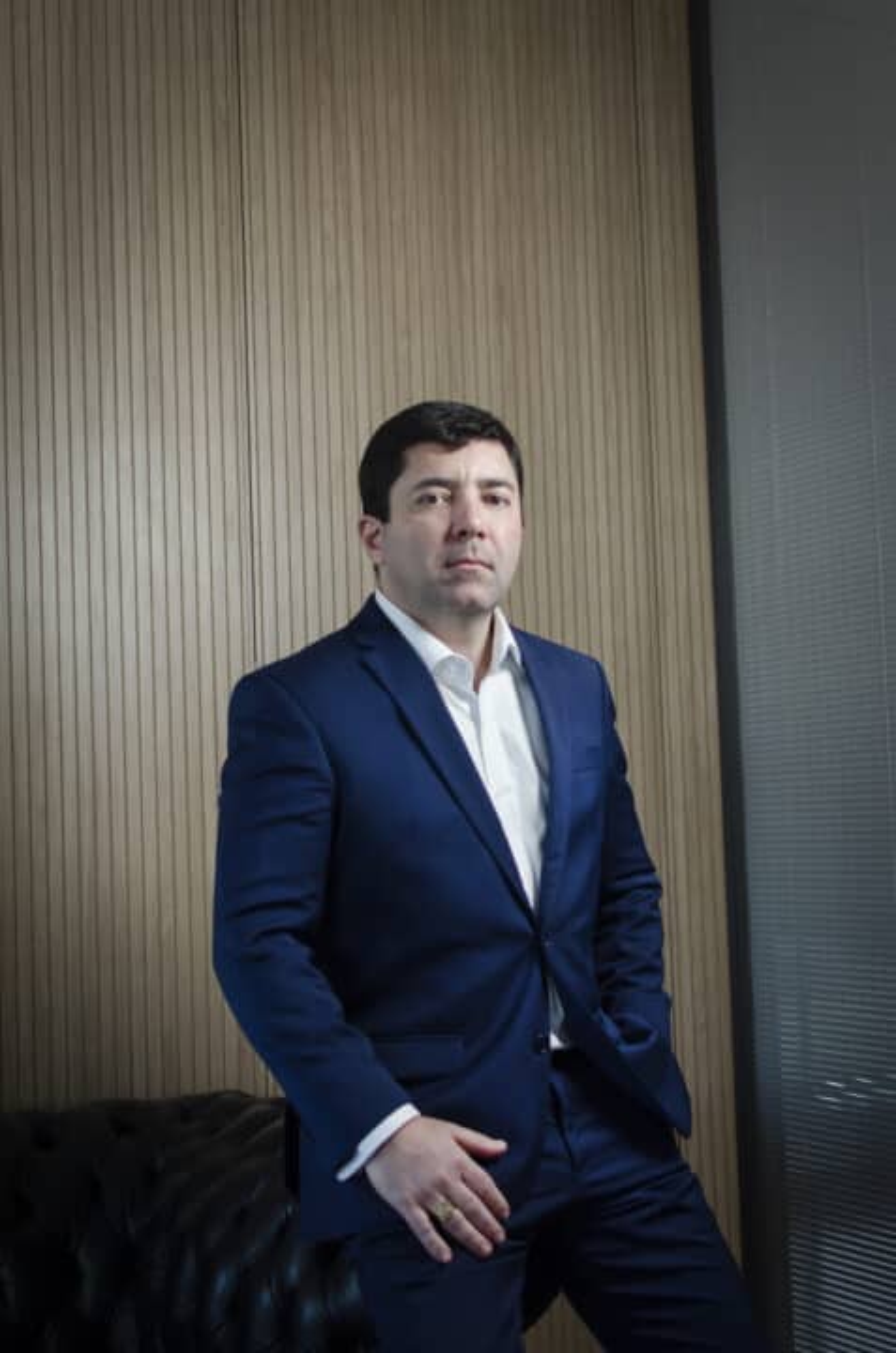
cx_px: 448
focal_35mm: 52
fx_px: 1968
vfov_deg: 37.9
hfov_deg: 25.6
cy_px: 676
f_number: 2.2
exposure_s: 1/200
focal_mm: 35
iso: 500
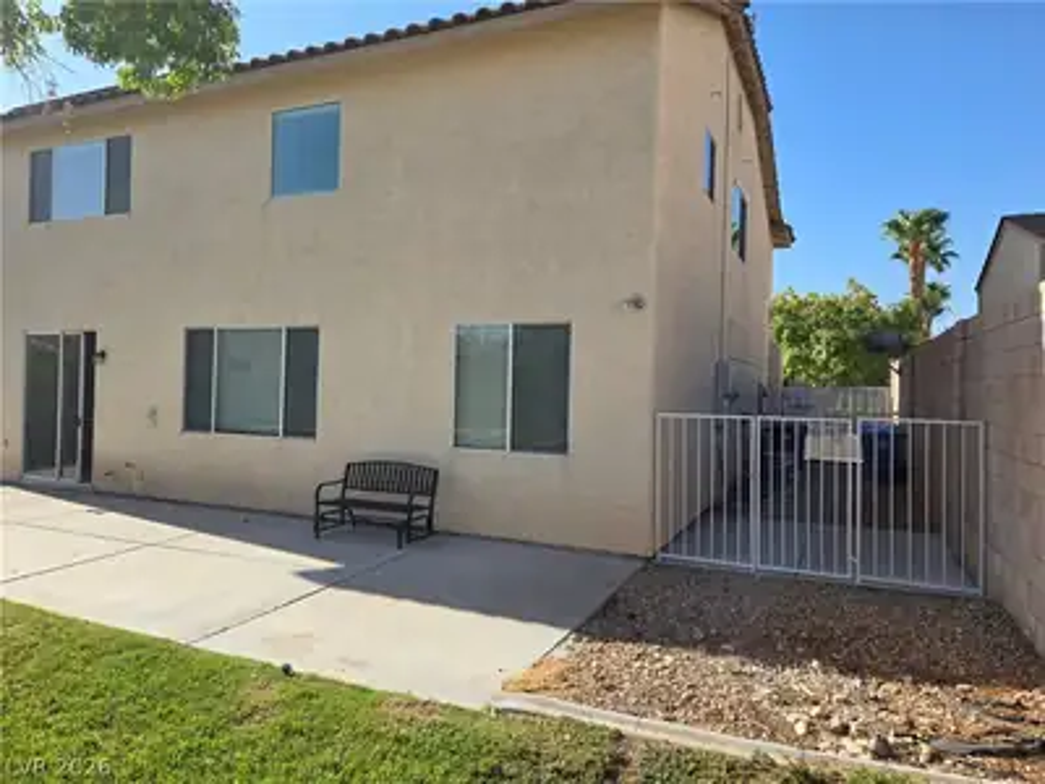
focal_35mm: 23
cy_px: 392
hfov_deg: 73.9
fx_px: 694
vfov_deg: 58.9
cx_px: 522
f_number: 1.8
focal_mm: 5.4
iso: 25
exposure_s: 1/1505
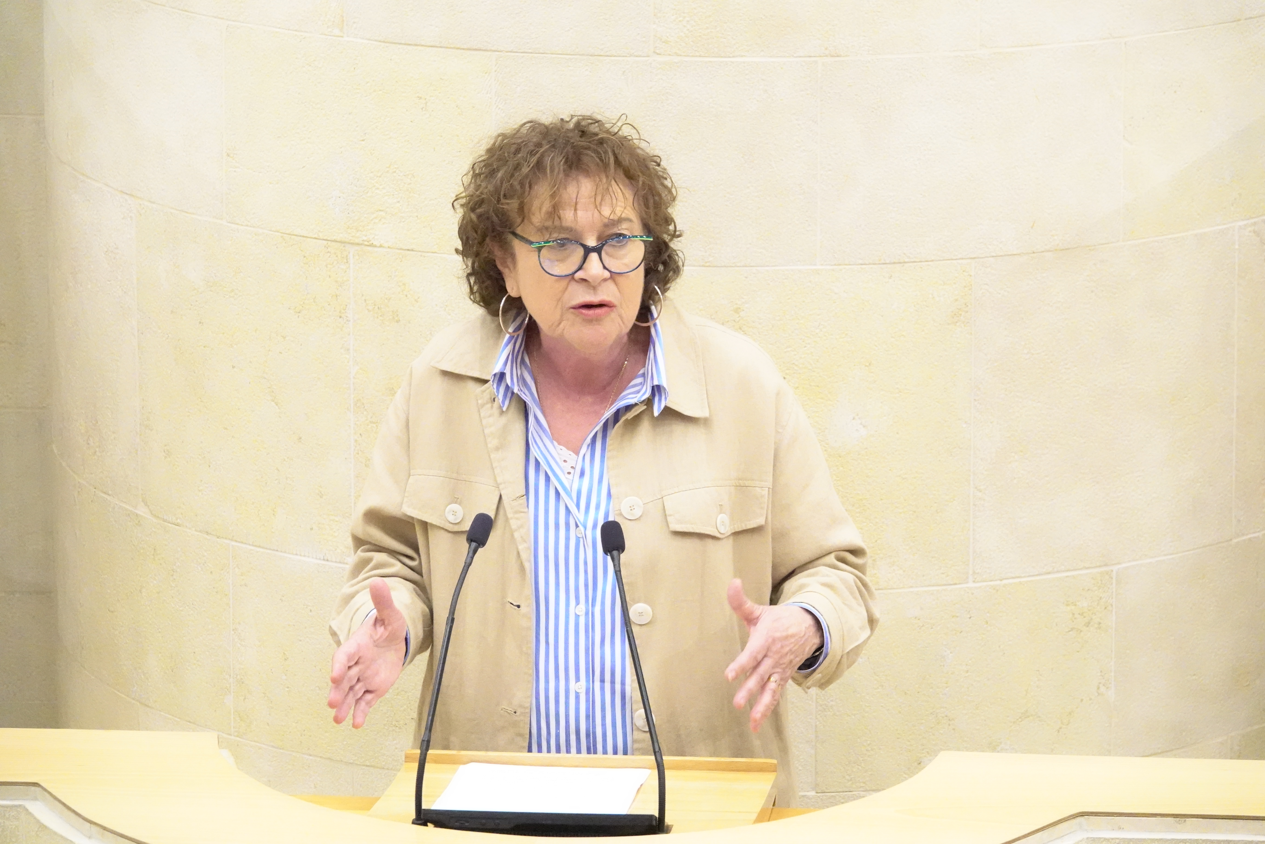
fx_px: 6746
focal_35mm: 192
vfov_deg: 7.2
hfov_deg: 10.7
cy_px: 422
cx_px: 632
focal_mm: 70.27
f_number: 4
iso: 5000
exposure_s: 1/100
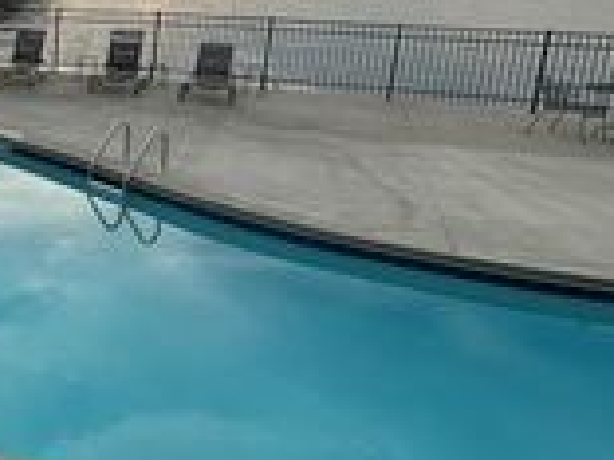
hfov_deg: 31.2
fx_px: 798
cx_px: -209
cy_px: 77
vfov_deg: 31.2
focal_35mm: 45
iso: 50
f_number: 2.2
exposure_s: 1/1595
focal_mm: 2.22
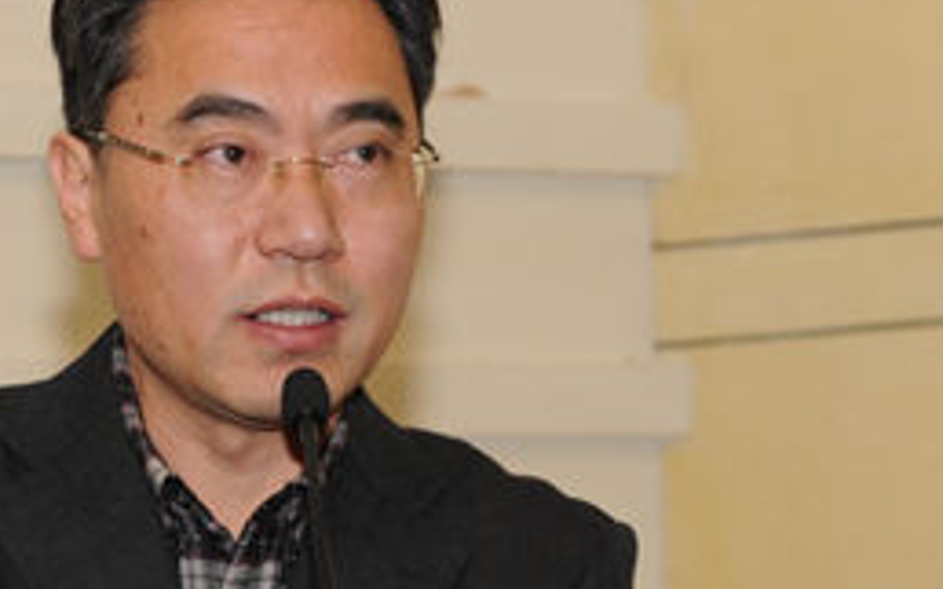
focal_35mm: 166
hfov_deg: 12.6
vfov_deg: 7.9
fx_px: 4264
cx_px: 687
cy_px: 470
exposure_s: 1/200
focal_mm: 70
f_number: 4.5
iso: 800
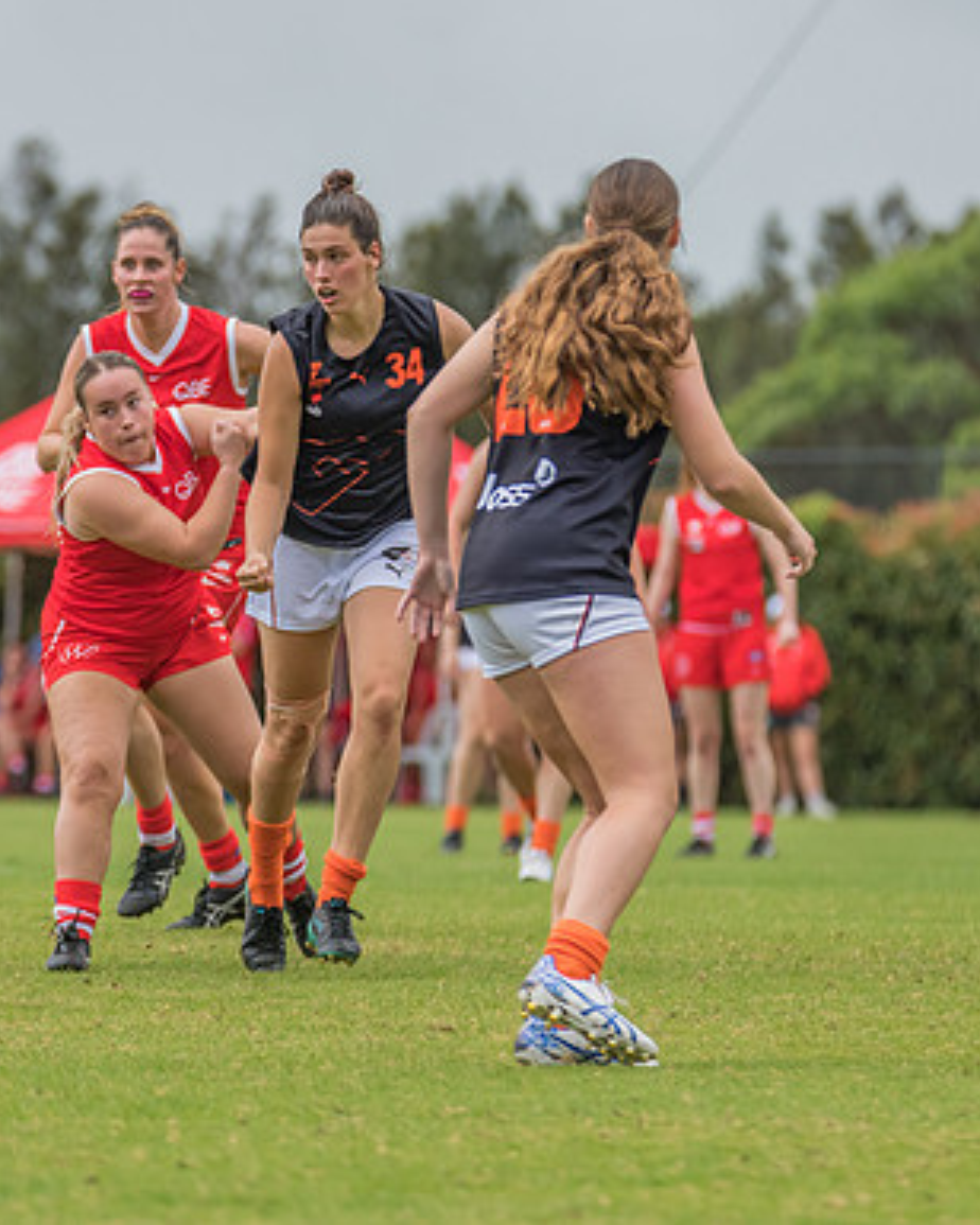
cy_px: 484
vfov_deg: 3.5
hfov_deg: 2.8
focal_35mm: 553
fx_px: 20049
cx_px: 351
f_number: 7.1
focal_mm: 320
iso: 800
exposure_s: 1/1250
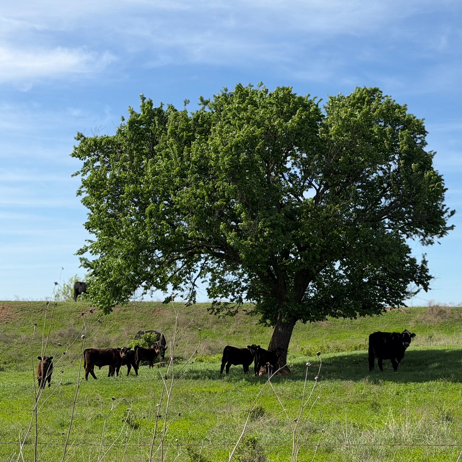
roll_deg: -0.1
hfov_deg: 27.4
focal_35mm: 62
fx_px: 936
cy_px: 216
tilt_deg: +6.4
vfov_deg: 27.7
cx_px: 334
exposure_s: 1/4878
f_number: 1.78
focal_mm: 6.76
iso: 64
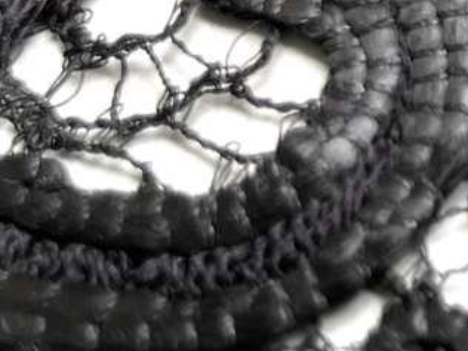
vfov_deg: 9.2
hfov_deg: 11.1
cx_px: 1007
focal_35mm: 158
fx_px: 2136
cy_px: -123
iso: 32
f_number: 1.6
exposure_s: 1/124
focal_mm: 5.1
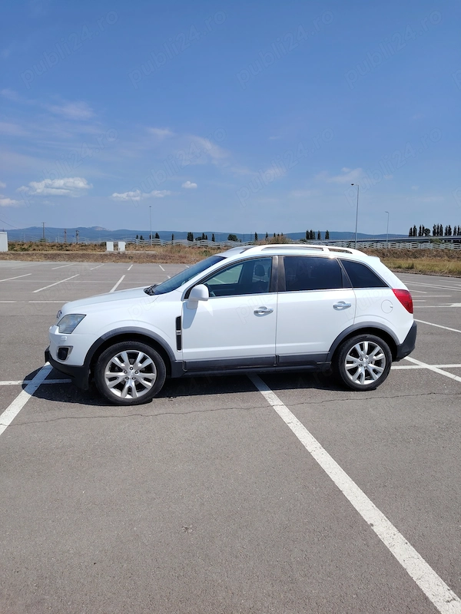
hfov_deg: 56.8
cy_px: 307
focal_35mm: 24
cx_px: 230
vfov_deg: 71.6
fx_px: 426
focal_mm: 5.25
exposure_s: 1/1320
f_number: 1.75
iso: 100
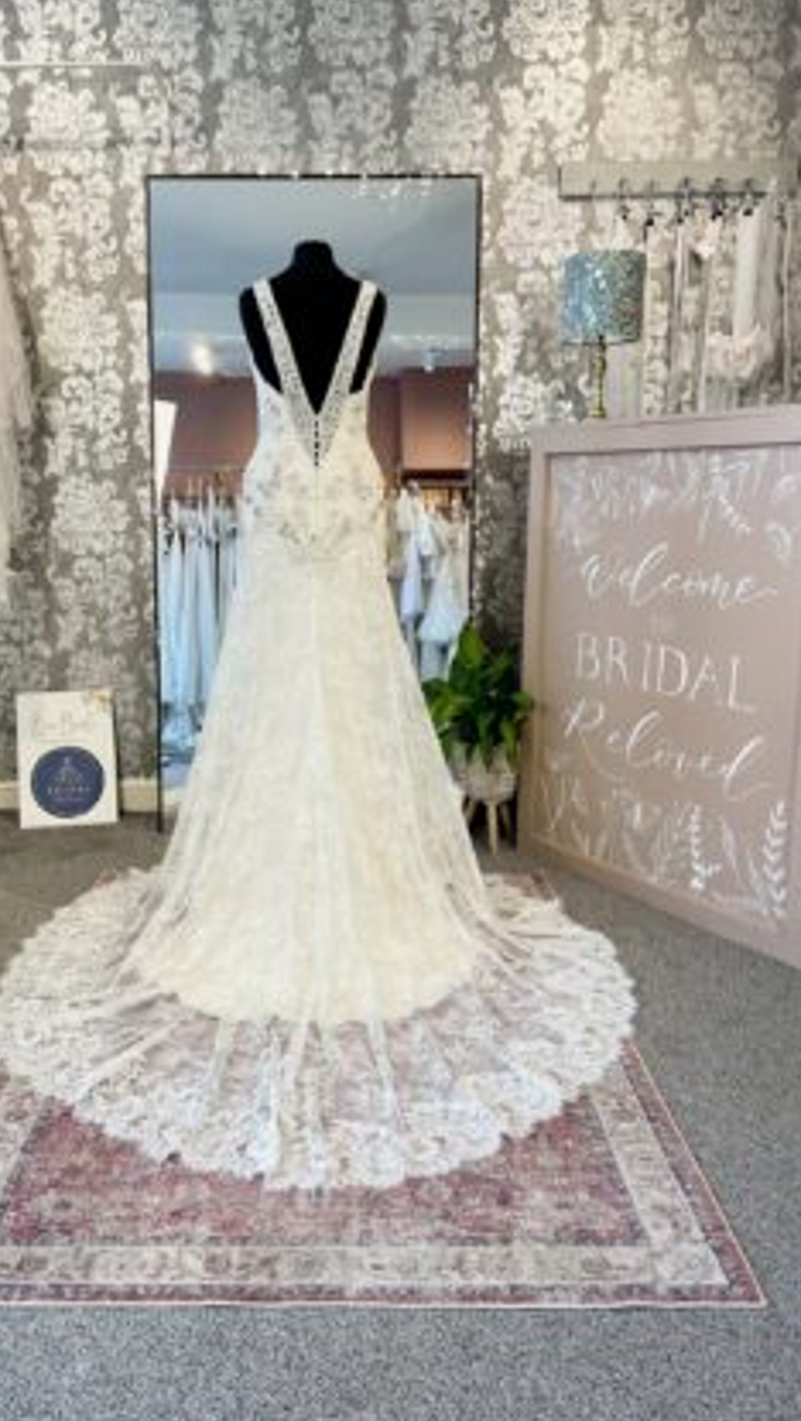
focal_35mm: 28
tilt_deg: -12.7
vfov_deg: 67.9
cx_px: 312
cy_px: 710
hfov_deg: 41.3
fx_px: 1055
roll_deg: +0.2
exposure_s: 1/100
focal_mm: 5.1
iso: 64
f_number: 1.6
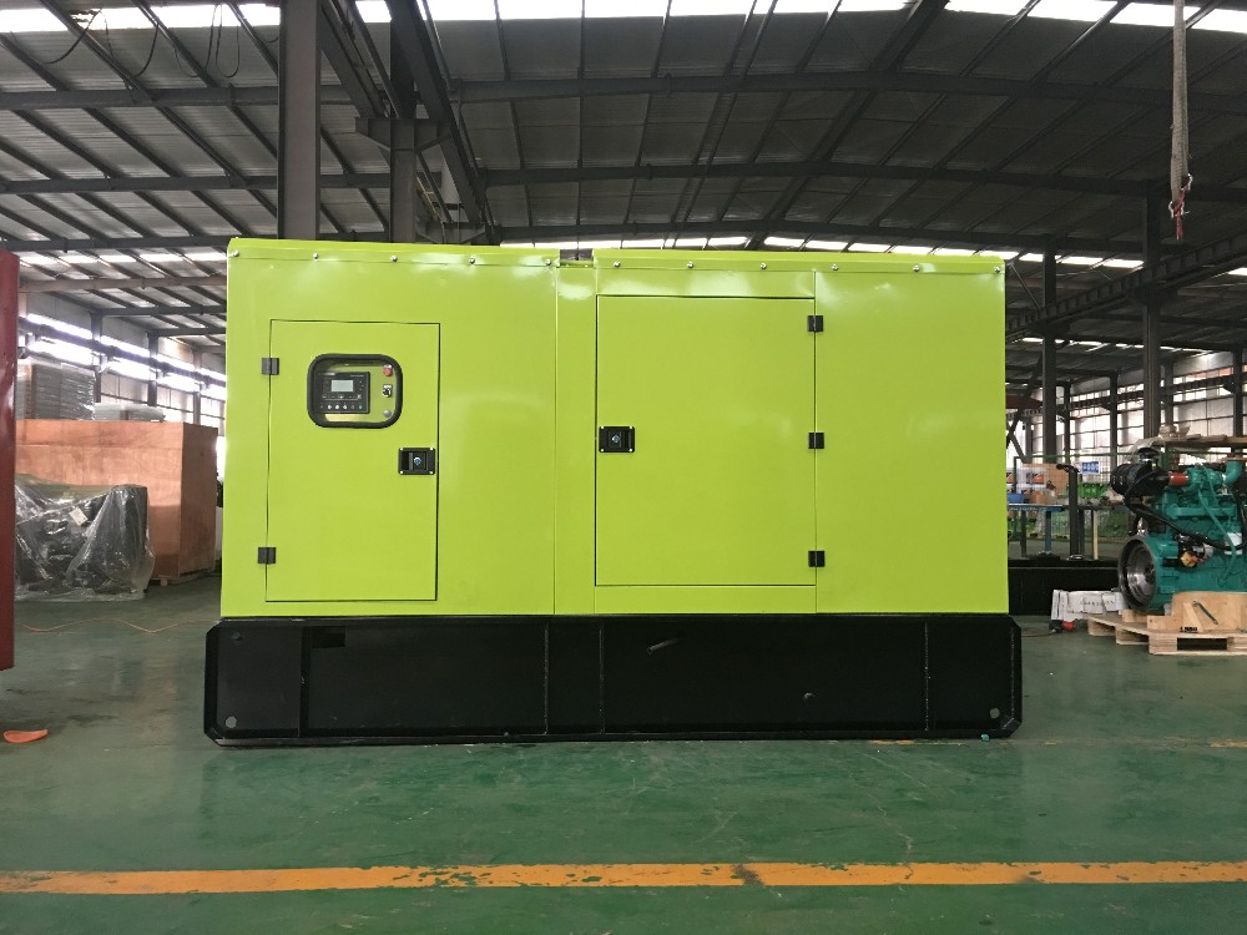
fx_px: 1045
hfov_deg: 61.7
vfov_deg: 48.2
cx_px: 624
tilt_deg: +2.0
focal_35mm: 29
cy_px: 468
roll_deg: -1.2
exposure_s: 1/10
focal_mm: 4.15
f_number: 2.2
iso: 80
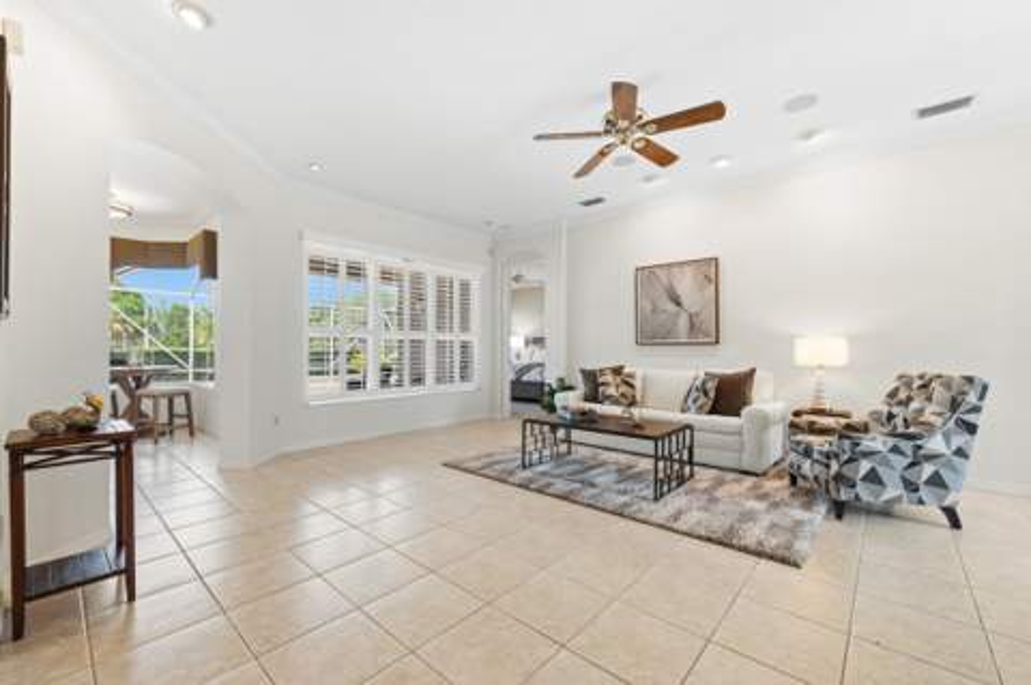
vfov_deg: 81.1
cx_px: 516
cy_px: 342
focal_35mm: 14
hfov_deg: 104.3
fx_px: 401
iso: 250
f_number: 9
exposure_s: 1/6
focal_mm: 14
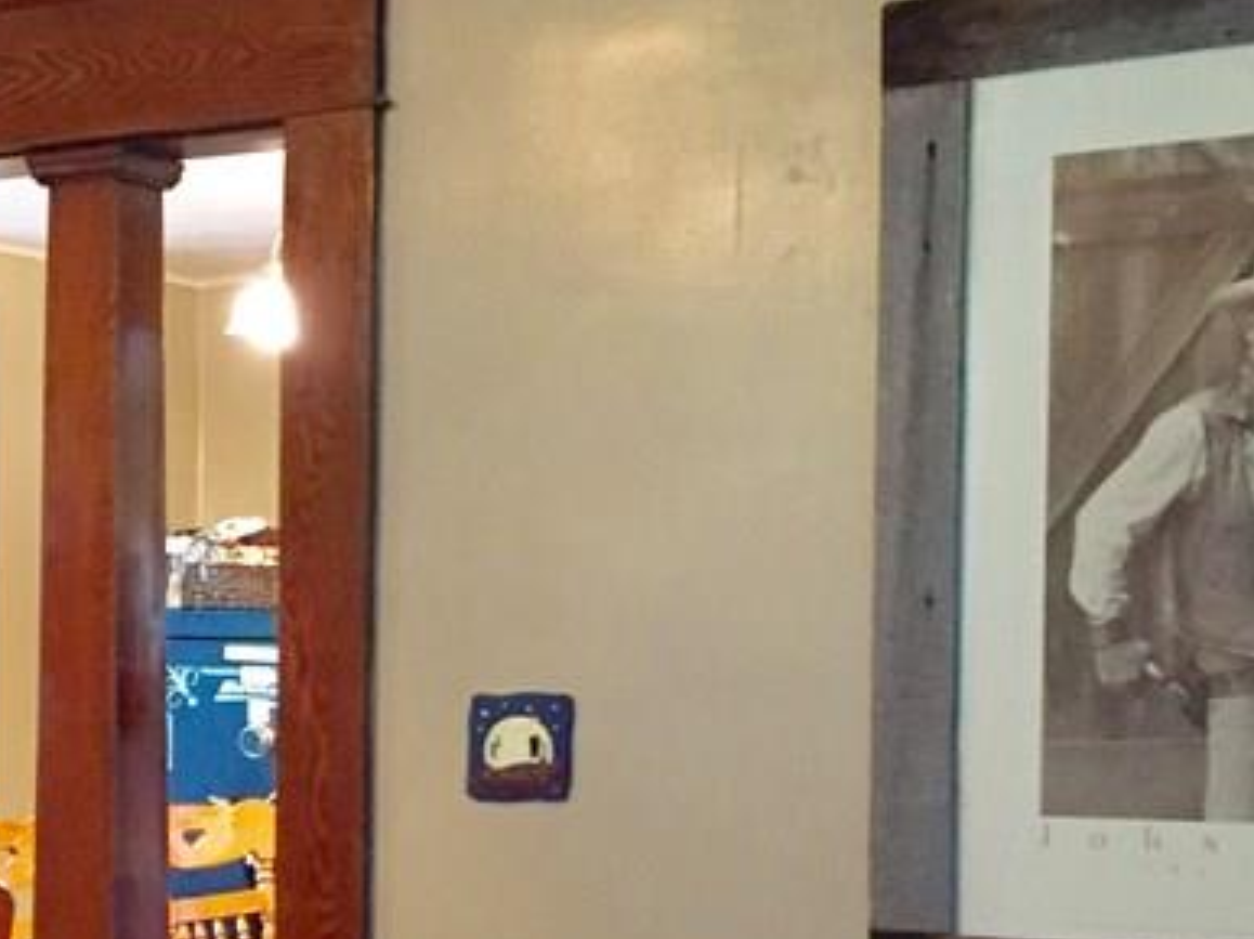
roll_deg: +0.0
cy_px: 829
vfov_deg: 18.8
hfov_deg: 24.1
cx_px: -42
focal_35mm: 77
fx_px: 2788
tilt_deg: -4.3
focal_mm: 4.15
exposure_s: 1/30
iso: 250
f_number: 2.2
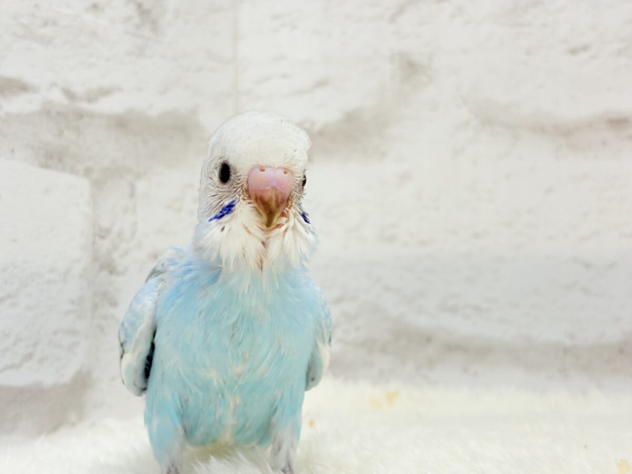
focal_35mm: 52
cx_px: 316
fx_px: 949
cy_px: 237
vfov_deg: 28.0
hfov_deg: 36.8
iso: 50
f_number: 1.6
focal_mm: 5.96
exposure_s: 1/100
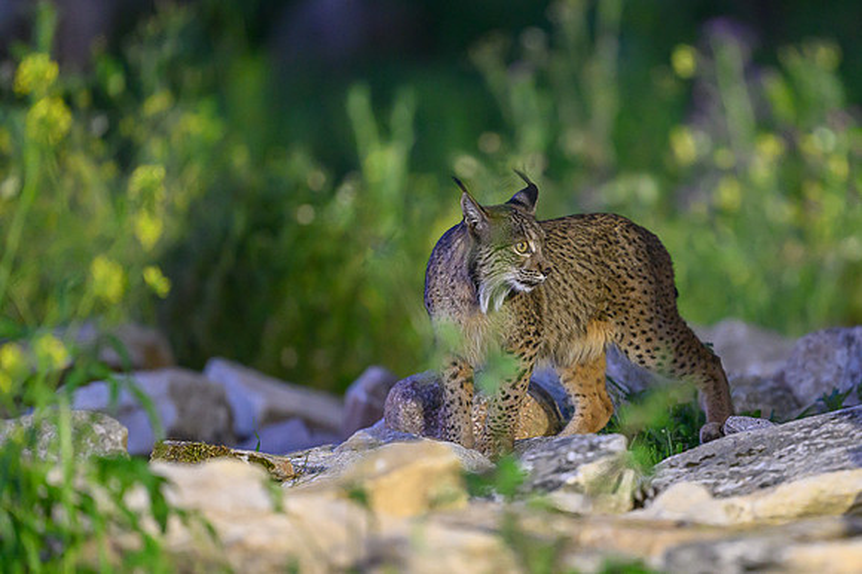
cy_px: 300
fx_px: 13153
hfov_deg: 3.8
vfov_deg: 2.5
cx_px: 592
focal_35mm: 550
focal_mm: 400
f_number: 2.8
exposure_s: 1/160
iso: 2500
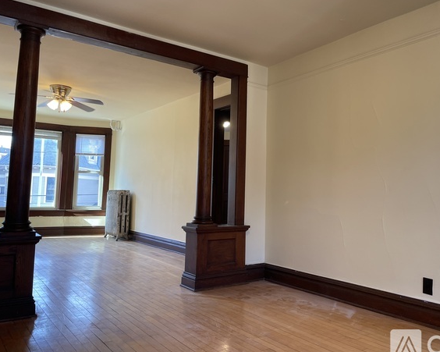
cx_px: 256
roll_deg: -2.0
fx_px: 391
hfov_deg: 58.5
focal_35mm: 30
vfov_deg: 48.5
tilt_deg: +4.7
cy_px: 165
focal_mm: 4.2
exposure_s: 1/120
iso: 125
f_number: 1.6
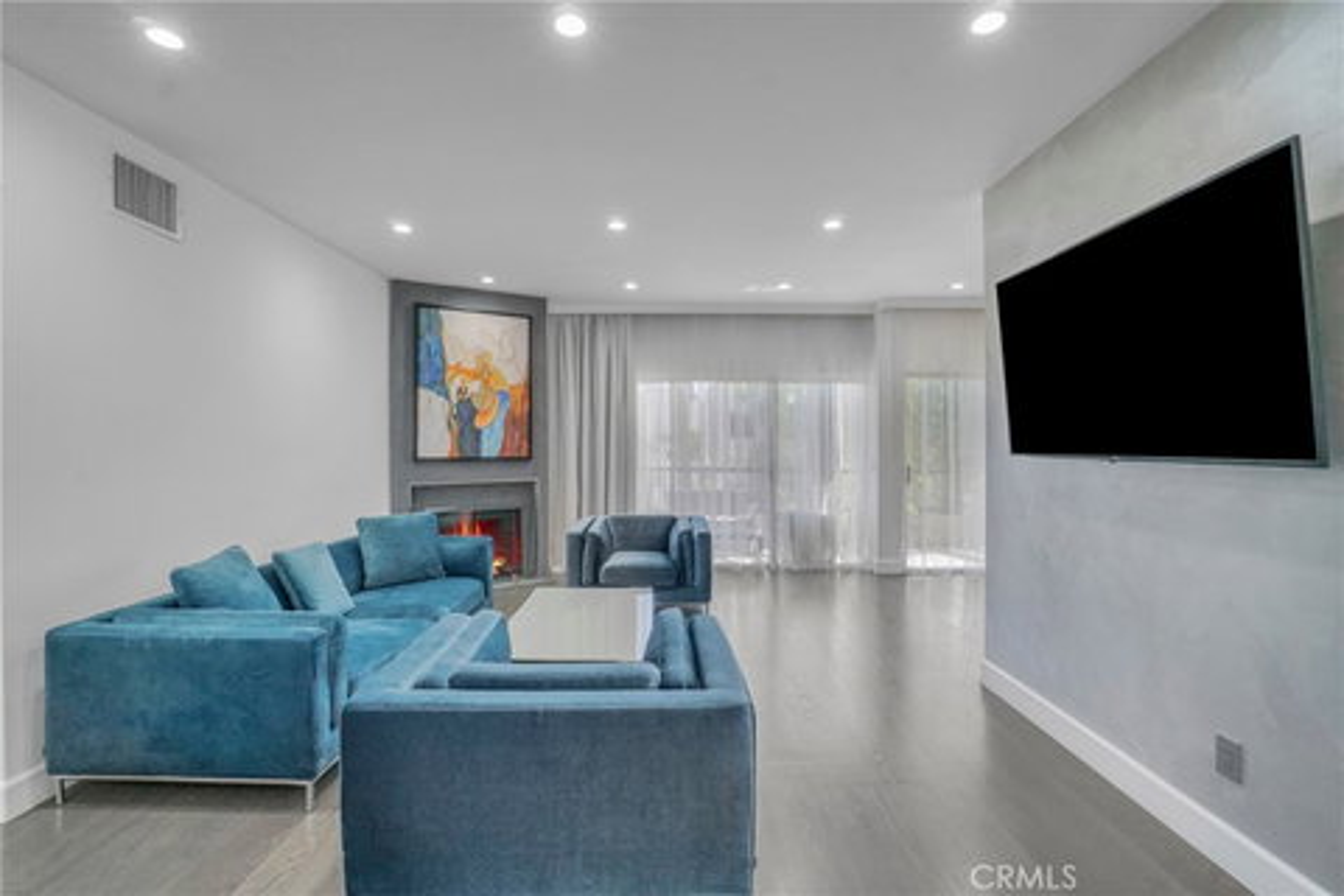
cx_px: 672
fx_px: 560
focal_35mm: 15
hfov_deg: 100.4
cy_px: 448
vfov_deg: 77.3
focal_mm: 10
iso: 160
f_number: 11
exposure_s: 1/30
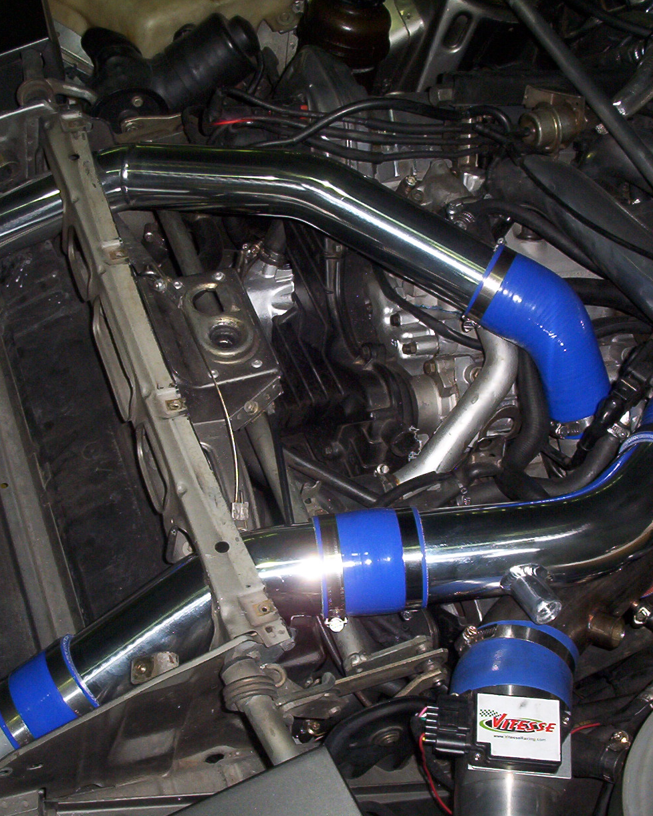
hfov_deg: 29.7
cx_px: 297
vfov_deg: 36.7
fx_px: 1232
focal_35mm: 51
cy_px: 411
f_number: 4.5
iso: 140
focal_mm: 6
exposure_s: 1/30
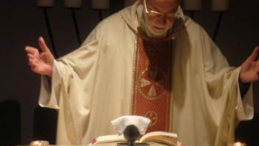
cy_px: 81
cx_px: 130
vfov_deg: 7.3
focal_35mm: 167
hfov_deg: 12.9
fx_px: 1147
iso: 200
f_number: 5.3
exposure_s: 1/8
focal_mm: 21
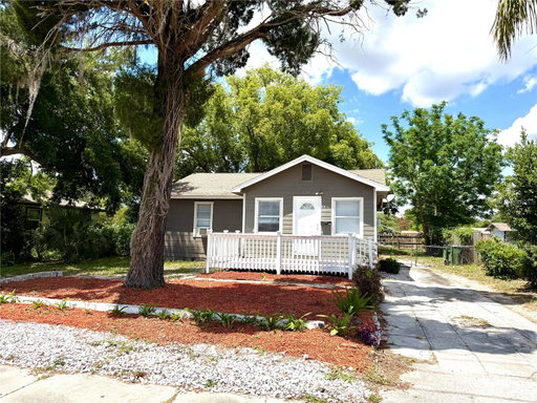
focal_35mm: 24
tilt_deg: +4.6
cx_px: 268
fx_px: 372
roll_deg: -0.6
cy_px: 202
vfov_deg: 56.8
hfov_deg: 71.6
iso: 80
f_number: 1.78
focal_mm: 6.76
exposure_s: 1/6173
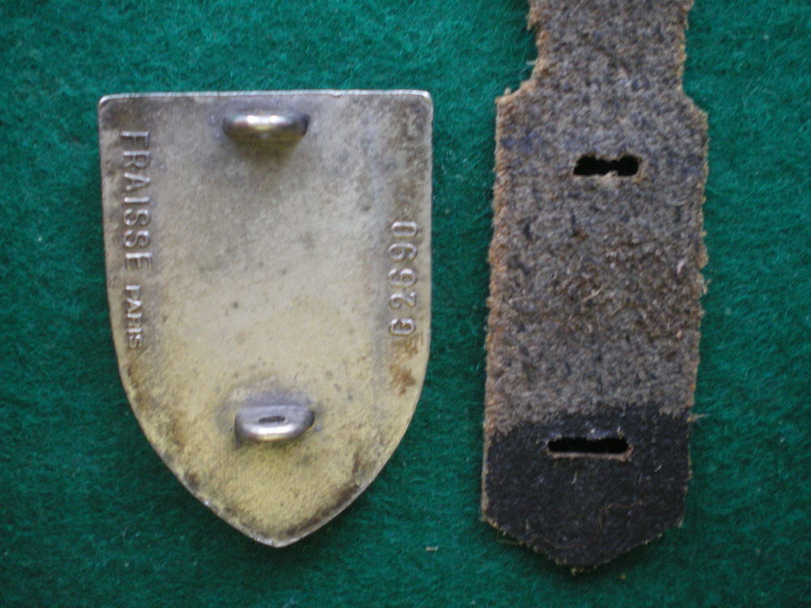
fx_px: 890
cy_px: 304
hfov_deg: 49.0
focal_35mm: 38
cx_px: 406
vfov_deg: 37.7
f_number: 3.1
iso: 400
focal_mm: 6.3
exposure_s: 1/15
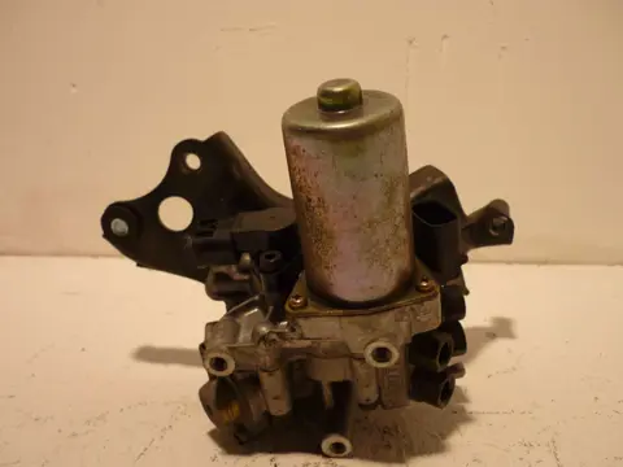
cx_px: 312
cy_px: 234
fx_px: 594
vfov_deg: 42.9
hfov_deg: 55.4
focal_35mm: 33
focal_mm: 5.5
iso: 80
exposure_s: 1/40
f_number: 2.8
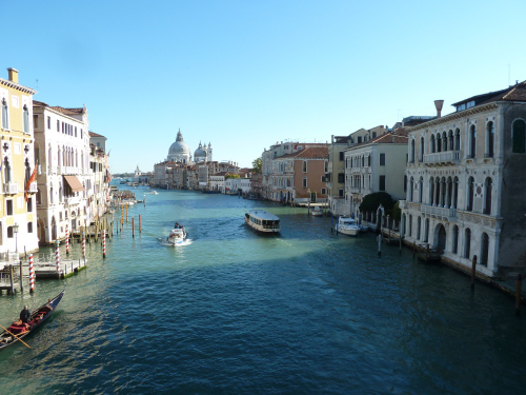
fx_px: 380
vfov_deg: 54.9
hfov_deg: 69.4
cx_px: 263
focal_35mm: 25
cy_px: 198
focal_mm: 4.1
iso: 80
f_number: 4
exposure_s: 1/320
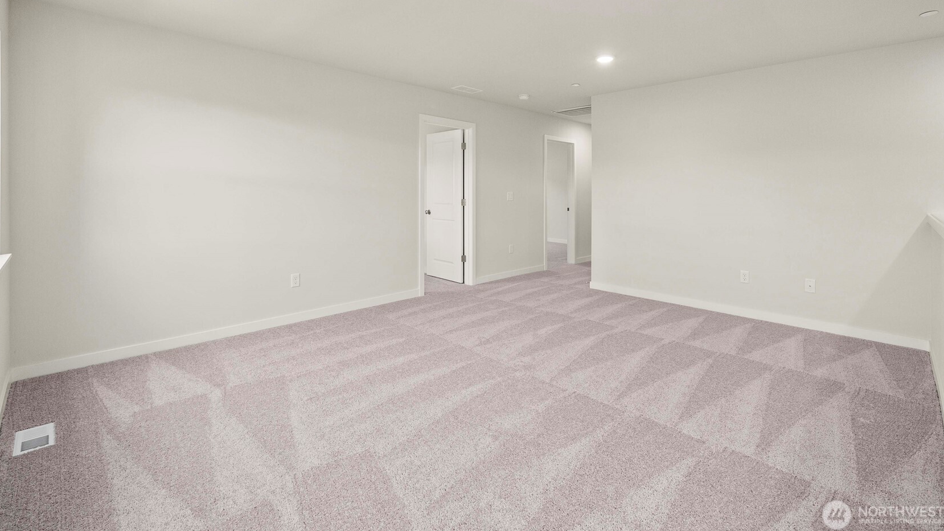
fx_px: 376
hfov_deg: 103.0
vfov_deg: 69.9
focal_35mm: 15
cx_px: 479
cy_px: 215
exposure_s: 1/60
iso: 160
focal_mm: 14
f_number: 7.1
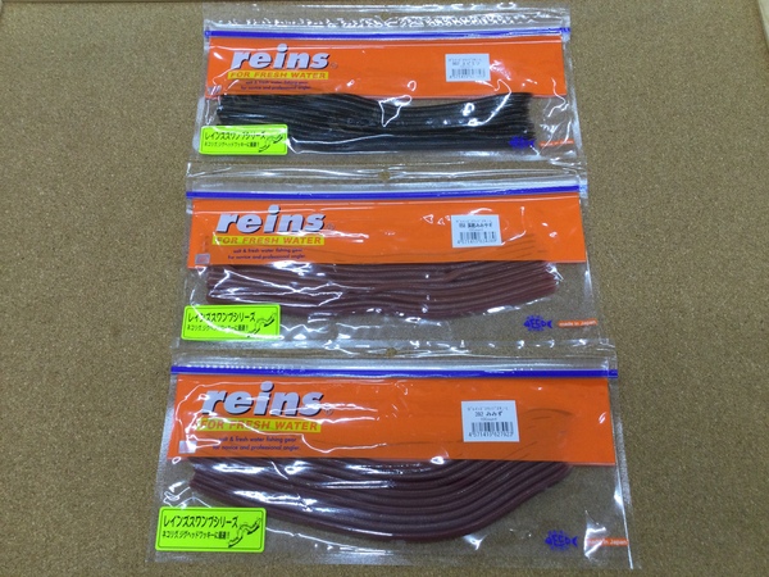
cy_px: 288
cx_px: 384
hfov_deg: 58.4
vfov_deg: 45.4
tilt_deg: -68.1
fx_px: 689
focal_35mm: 31
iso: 25
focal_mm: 3.3
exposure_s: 1/40
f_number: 2.4
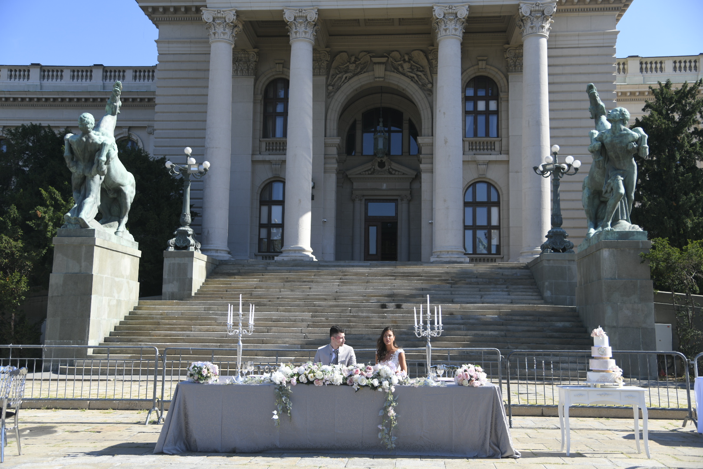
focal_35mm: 38
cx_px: 352
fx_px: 742
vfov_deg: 35.1
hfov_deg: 50.7
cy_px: 234
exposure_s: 1/500
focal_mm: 38
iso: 100
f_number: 4
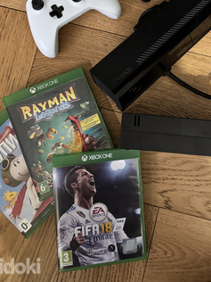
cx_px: 119
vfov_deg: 47.3
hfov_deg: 37.7
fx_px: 309
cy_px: 74
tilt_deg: -81.7
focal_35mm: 38
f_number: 1.78
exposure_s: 1/28
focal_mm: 6.76
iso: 1000
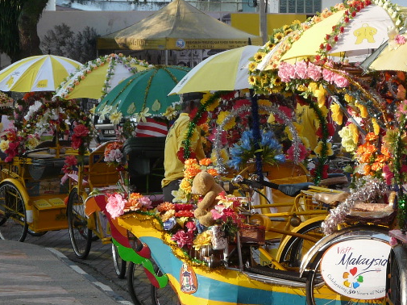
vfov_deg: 6.1
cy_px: 181
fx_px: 2879
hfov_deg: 8.1
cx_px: 303
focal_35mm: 245
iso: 100
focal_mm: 18.8
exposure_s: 1/200
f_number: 4.5
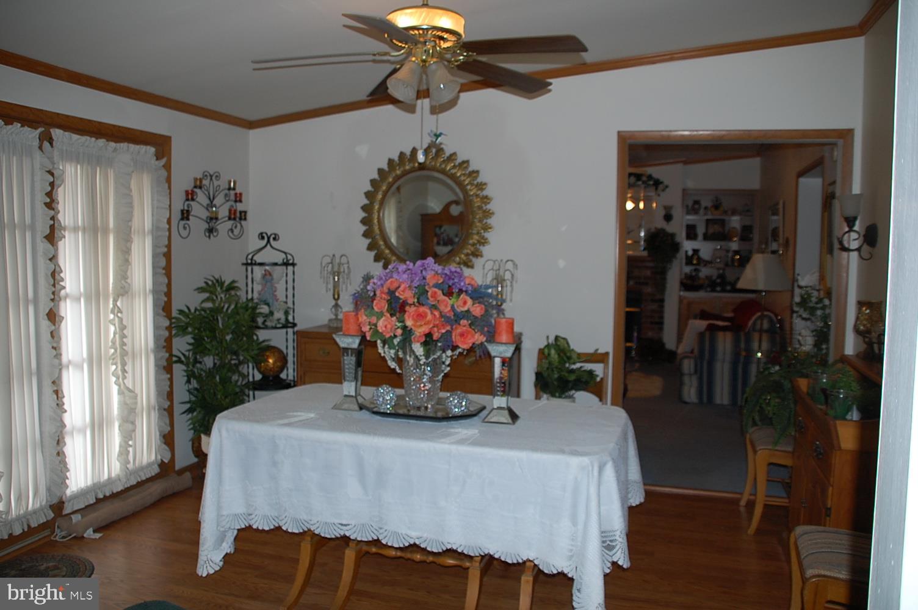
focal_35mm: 30
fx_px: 764
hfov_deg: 62.0
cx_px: 459
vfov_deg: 43.5
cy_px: 305
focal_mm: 20
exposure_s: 1/60
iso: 400
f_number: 3.8
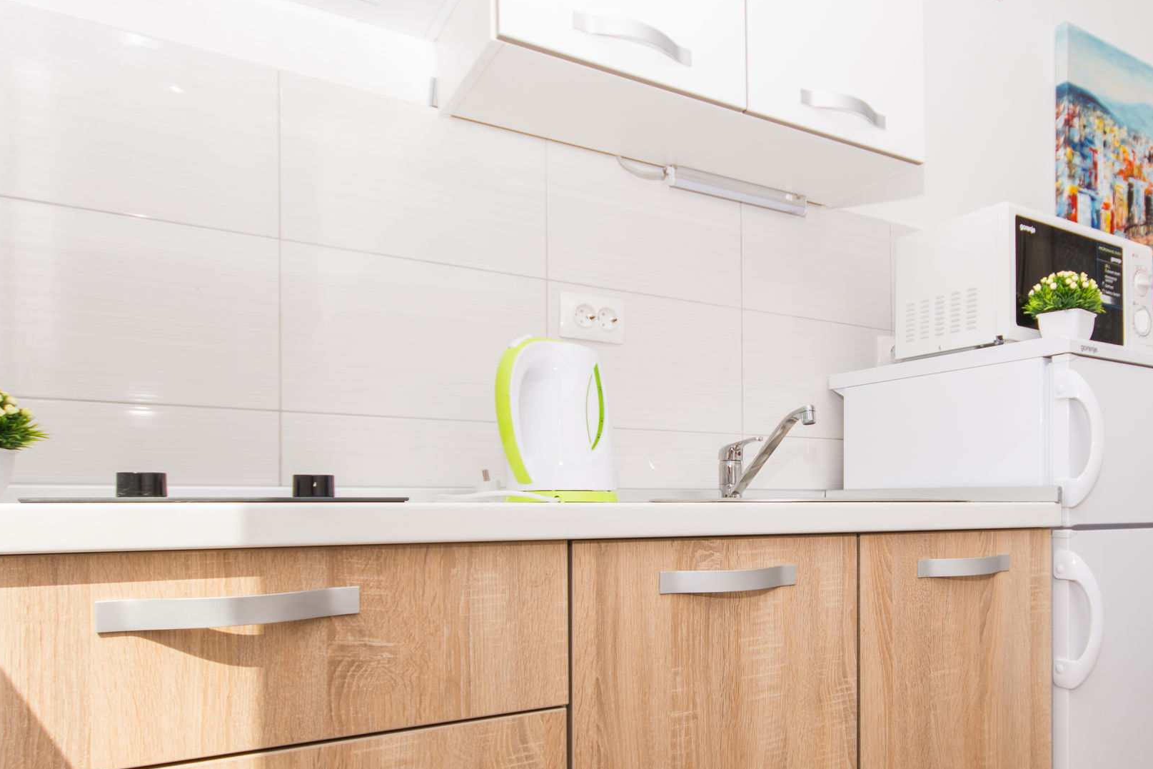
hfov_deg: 67.1
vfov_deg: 49.0
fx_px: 833
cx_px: 786
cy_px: 492
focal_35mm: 26
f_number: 5.6
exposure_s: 1/250
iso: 100
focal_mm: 10
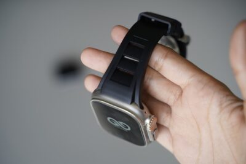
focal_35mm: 75
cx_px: 123
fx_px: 513
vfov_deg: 18.2
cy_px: 82
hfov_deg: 27.0
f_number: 4
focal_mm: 75
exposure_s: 1/80
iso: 200
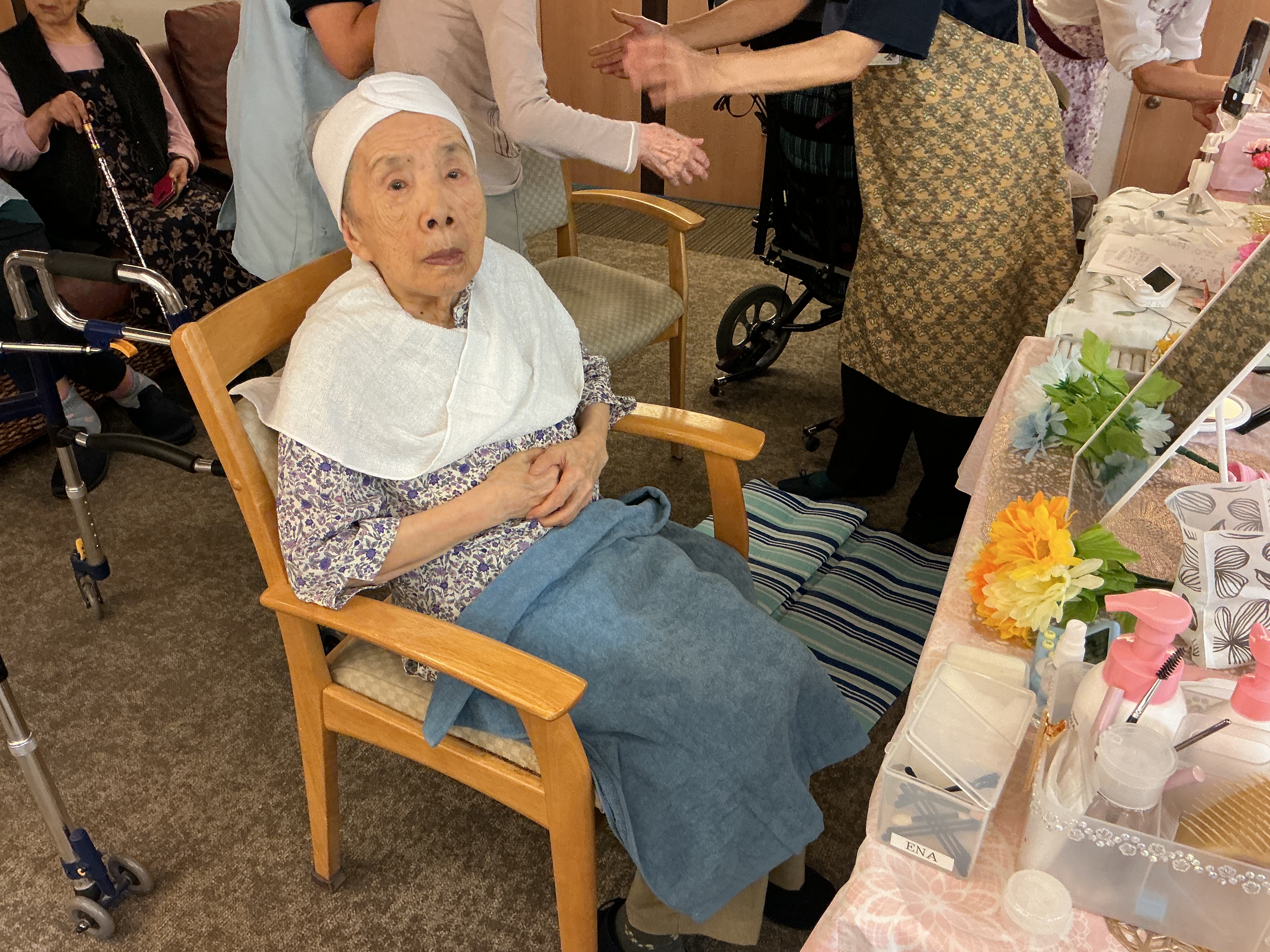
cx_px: 635
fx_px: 1064
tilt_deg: -30.4
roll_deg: -0.3
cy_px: 476
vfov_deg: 48.2
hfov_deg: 61.7
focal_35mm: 29
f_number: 1.8
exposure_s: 1/60
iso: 160
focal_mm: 3
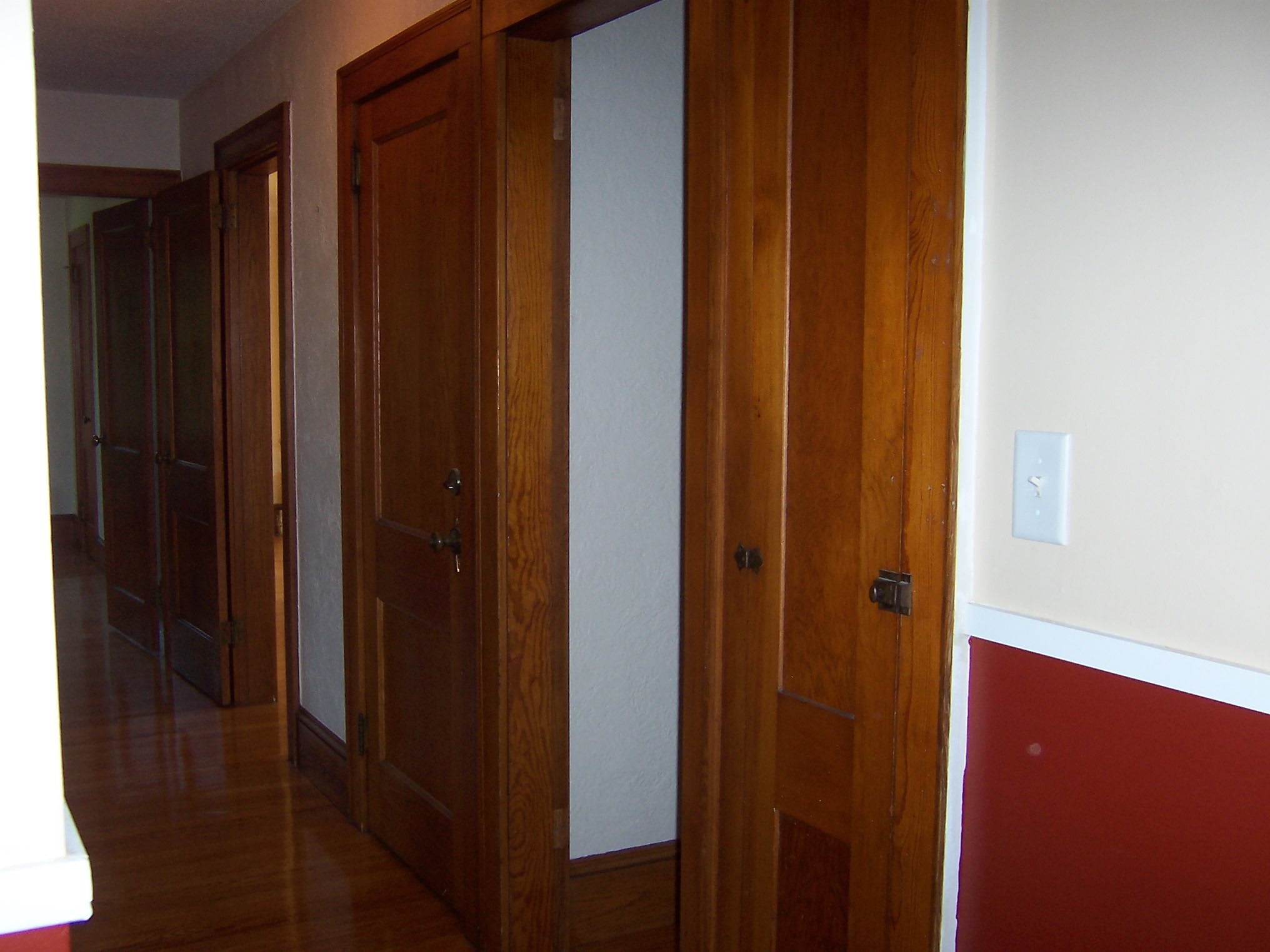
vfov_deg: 39.7
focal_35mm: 36
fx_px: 1321
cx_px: 635
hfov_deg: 51.4
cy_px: 476
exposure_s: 1/60
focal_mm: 5.6
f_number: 2.8
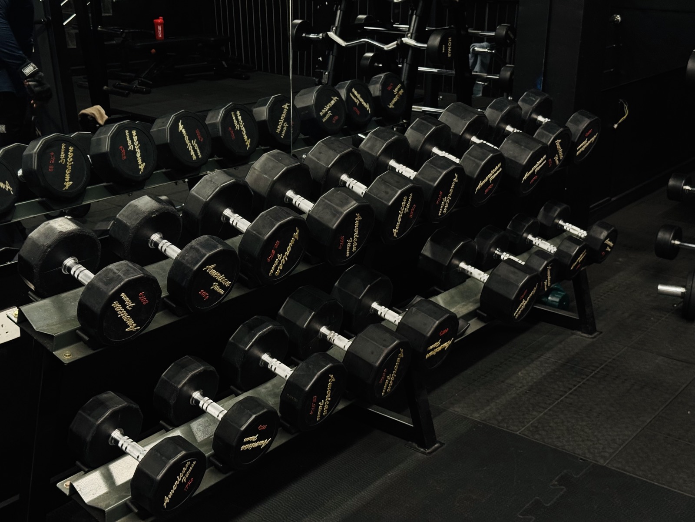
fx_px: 964
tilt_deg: -18.6
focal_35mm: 48
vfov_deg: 30.3
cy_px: 261
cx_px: 348
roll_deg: +0.3
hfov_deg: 39.7
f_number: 1.78
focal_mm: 6.76
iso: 320
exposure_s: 1/40
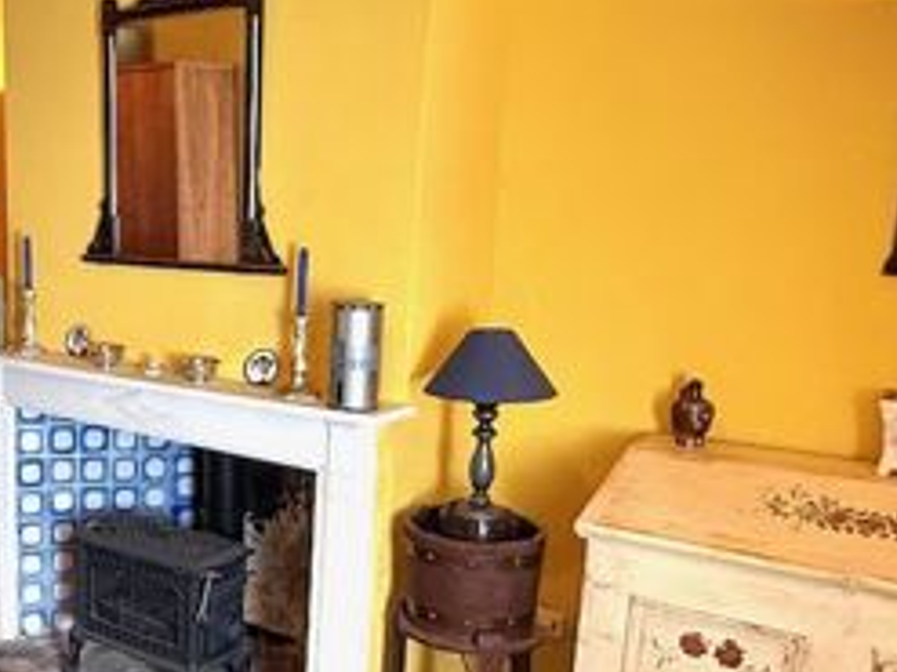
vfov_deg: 35.7
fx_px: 1036
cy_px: 421
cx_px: 147
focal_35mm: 40
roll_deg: -0.8
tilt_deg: -11.3
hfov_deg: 44.0
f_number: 2.2
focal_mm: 2.22
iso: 500
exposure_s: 1/50
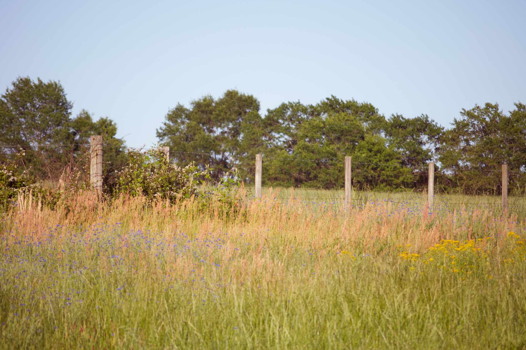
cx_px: 263
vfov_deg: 5.2
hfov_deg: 7.9
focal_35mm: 262
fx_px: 3833
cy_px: 175
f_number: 5.3
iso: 200
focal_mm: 175
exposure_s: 1/80
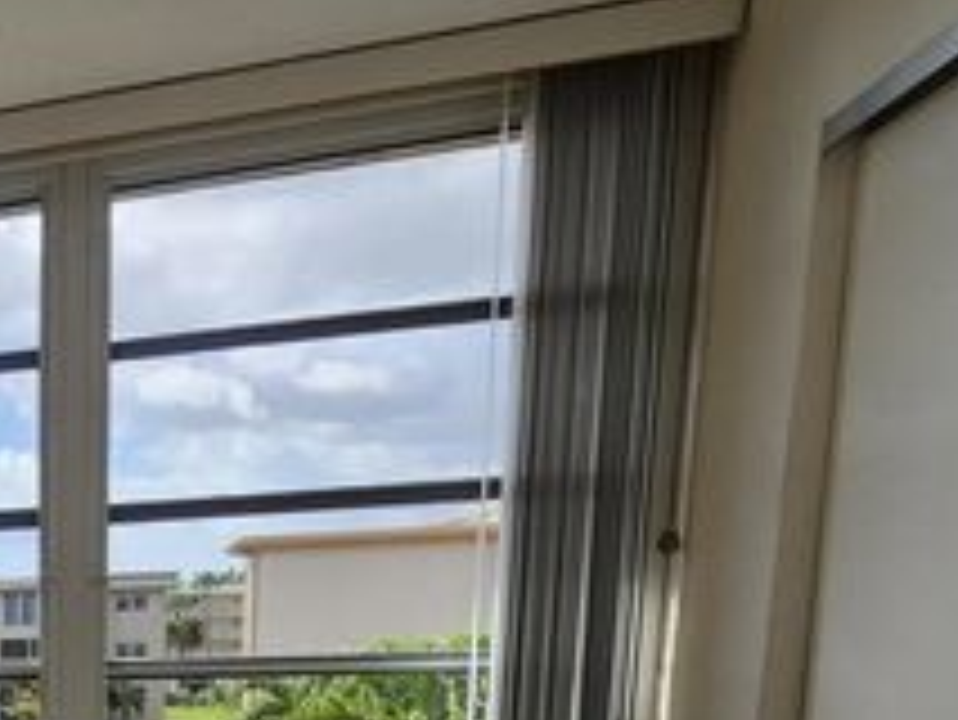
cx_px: -220
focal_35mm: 39
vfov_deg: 32.7
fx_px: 1080
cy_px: 778
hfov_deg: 36.0
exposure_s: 1/383
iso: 40
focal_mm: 1.74
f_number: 2.2
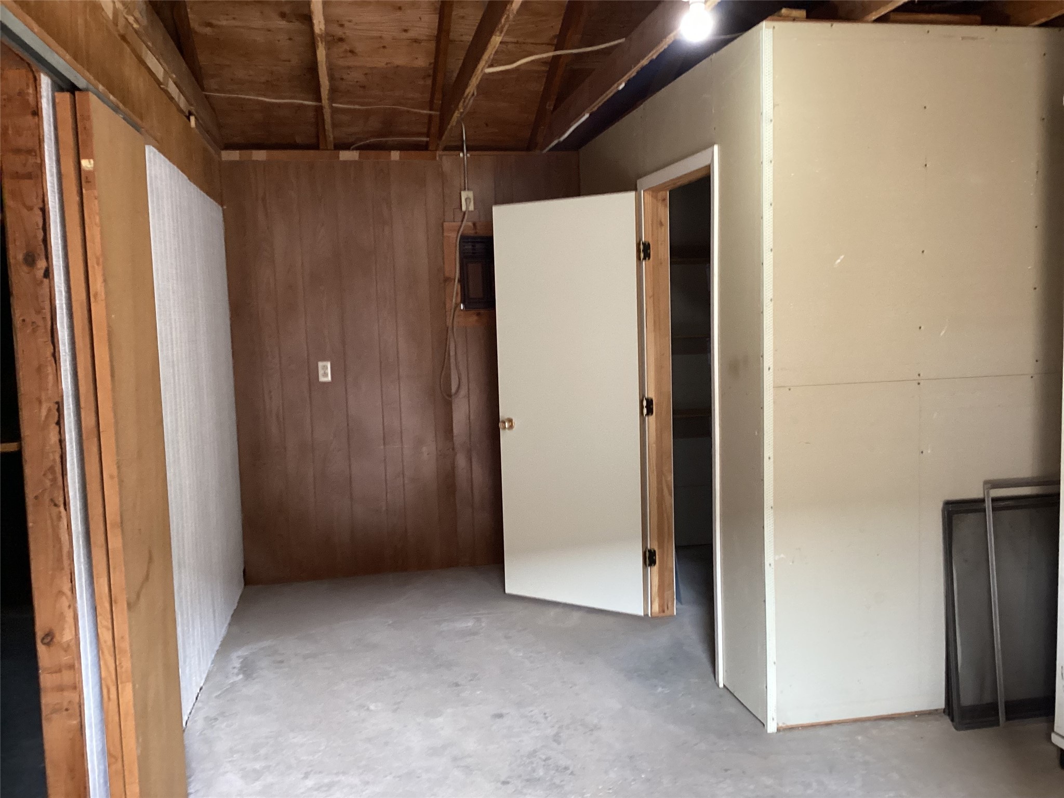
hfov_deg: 58.4
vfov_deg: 45.4
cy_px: 399
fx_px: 953
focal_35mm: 31
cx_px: 532
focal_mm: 3.3
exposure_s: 1/60
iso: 320
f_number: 2.4
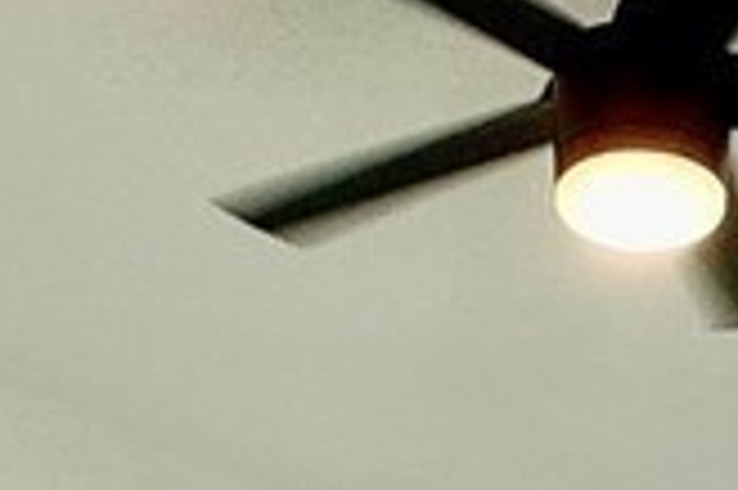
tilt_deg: -4.5
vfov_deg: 11.2
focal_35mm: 91
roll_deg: -2.1
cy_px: 1344
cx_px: 666
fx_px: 1864
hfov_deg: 21.9
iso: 64
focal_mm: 2.22
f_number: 2.2
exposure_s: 1/152
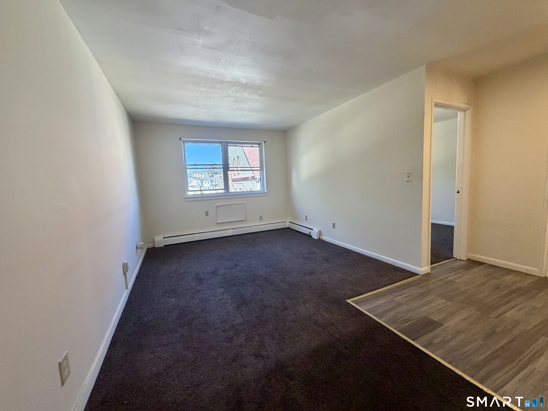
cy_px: 206
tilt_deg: -6.3
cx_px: 274
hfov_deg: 102.1
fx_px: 222
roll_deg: +2.7
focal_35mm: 14
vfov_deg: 85.7
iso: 250
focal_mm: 2.22
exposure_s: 1/120
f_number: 2.2
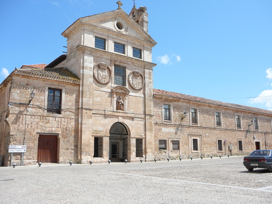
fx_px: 275
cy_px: 102
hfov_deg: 52.6
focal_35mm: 35
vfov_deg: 40.7
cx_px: 136
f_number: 5
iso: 80
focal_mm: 5.2
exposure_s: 1/400
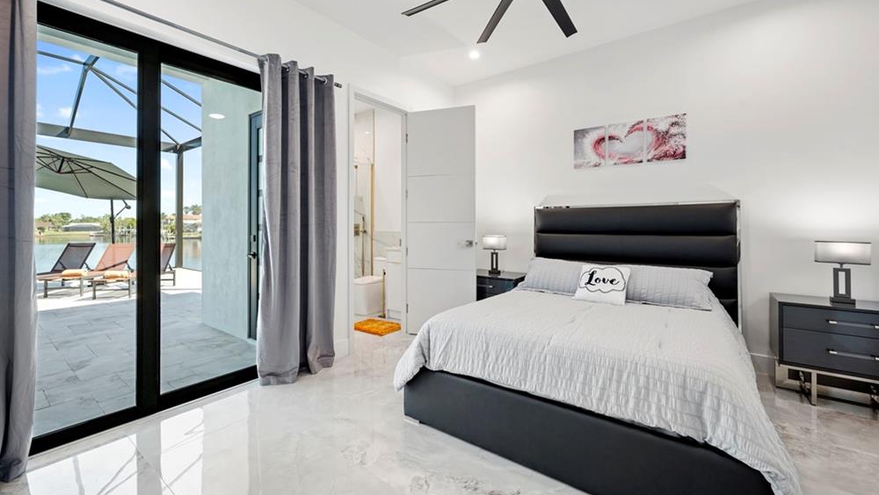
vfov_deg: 70.4
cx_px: 443
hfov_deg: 103.0
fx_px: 350
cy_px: 226
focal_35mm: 15
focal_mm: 14
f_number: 8
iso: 100
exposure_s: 1/3
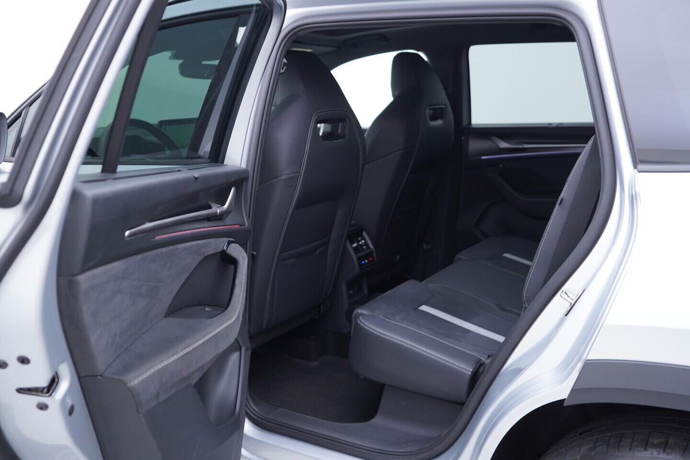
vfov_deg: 36.9
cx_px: 345
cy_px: 230
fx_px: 690
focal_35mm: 36
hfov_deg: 53.1
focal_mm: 24
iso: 160
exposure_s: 1/40
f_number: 2.8
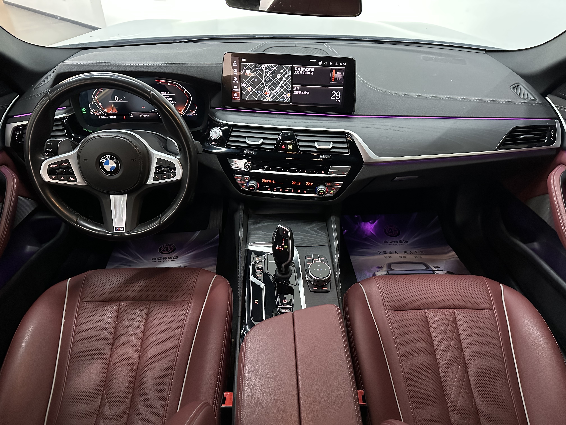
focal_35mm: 24
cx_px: 283
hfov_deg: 71.6
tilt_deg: -37.2
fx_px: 392
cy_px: 212
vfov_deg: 56.8
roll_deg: -1.2
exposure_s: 1/35
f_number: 1.78
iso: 1000
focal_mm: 6.86
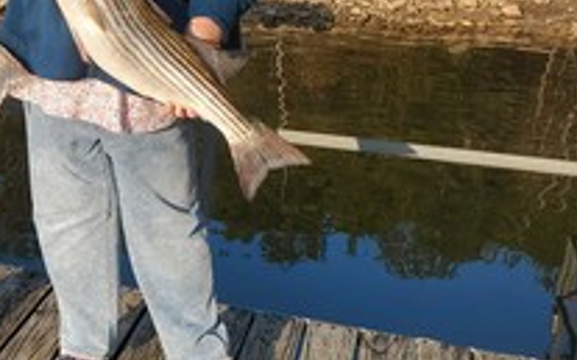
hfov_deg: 29.1
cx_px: -28
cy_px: 187
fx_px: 1021
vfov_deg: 20.0
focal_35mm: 65
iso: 50
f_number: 2.4
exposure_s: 1/536
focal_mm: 4.3
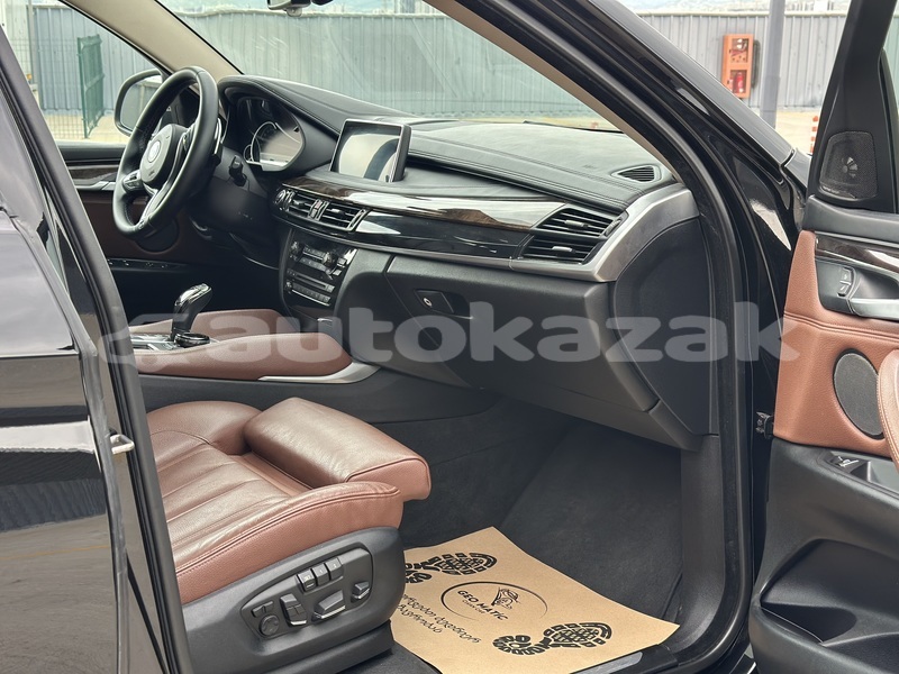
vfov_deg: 30.3
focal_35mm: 48
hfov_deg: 39.7
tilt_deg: -12.8
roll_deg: -0.1
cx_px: 450
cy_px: 337
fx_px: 1247
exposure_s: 1/227
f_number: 1.78
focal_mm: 6.86
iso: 80
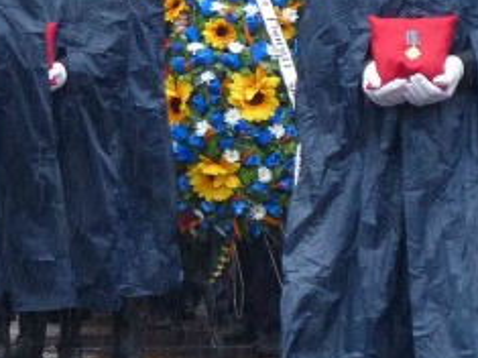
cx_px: -59
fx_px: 12076
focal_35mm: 875
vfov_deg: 1.7
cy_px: -75
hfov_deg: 2.3
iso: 100
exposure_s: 1/125
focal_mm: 36.2
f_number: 4
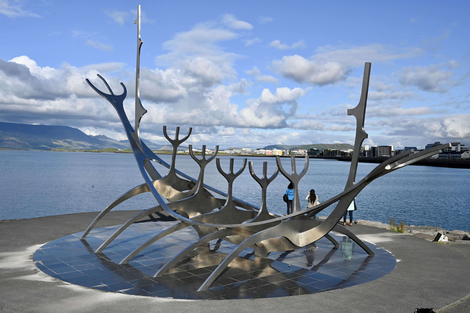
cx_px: 235
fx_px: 450
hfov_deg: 55.1
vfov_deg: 38.4
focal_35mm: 34
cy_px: 156
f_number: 14
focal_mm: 34.5
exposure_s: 1/800
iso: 800
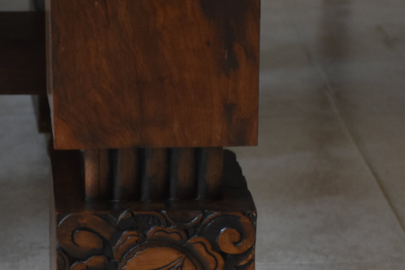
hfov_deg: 10.0
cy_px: 235
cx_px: 175
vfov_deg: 6.7
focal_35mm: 205
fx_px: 2306
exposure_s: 1/60
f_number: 4.8
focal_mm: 56
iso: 1100
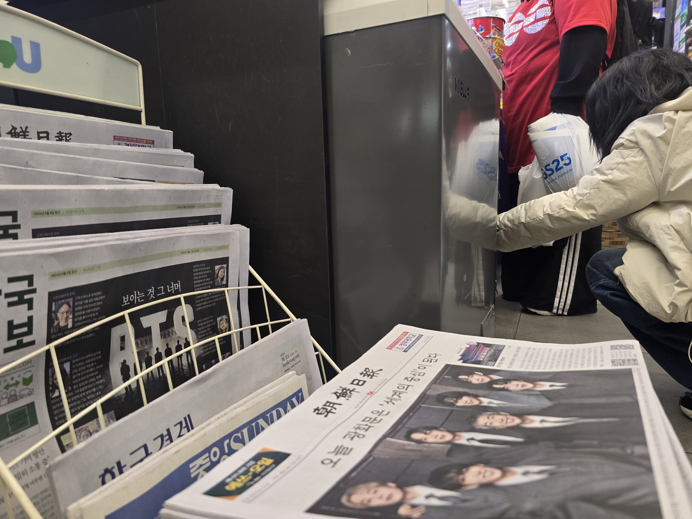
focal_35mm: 23
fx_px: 460
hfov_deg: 73.9
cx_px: 346
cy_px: 260
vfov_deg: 58.9
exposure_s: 1/120
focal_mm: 6.3
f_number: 1.7
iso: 125
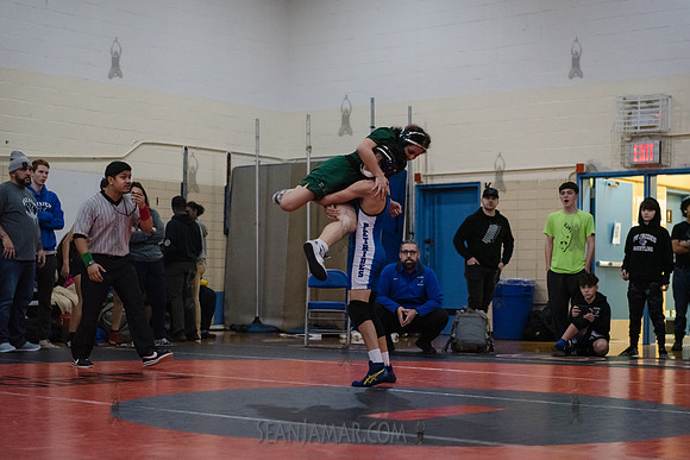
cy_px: 230
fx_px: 1342
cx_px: 345
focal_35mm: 70
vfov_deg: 19.5
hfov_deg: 28.8
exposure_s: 1/400
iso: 6400
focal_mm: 70
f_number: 3.2
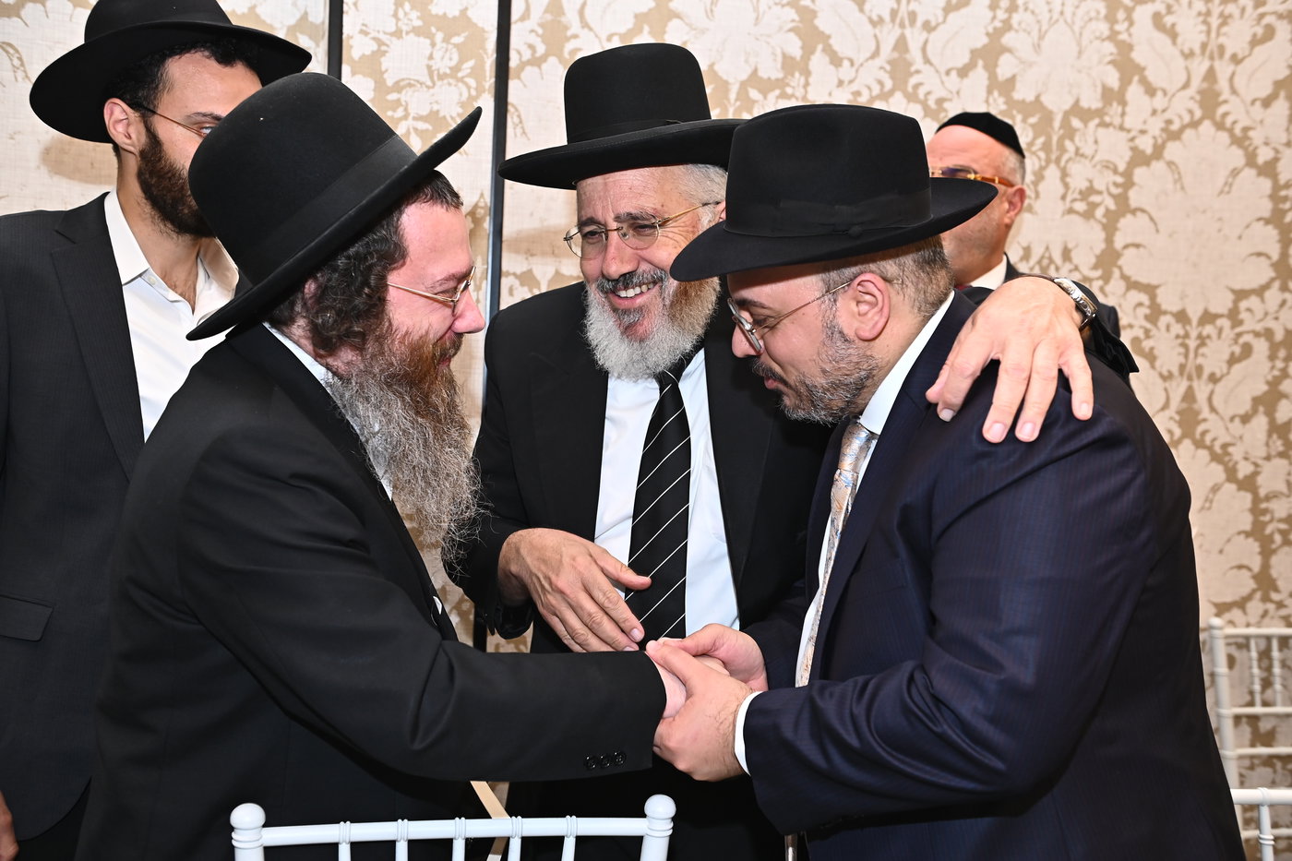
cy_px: 430
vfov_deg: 35.0
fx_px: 1364
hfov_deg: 50.7
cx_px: 646
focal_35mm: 38
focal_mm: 38
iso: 1250
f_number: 4.5
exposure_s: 1/200
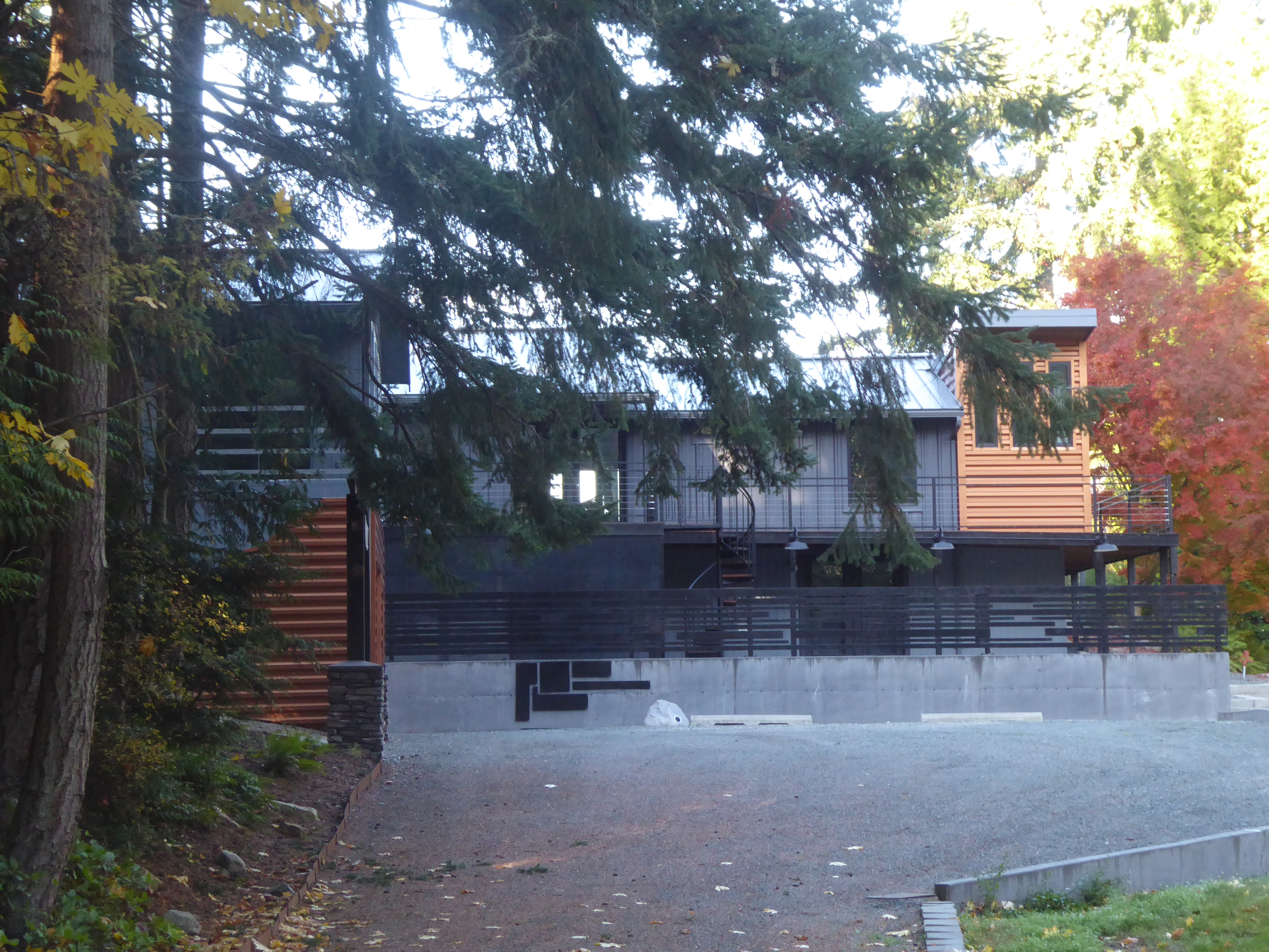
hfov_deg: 23.3
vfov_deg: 17.6
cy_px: 476
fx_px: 3079
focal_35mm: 84
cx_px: 634
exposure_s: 1/60
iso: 400
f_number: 4.8
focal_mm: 15
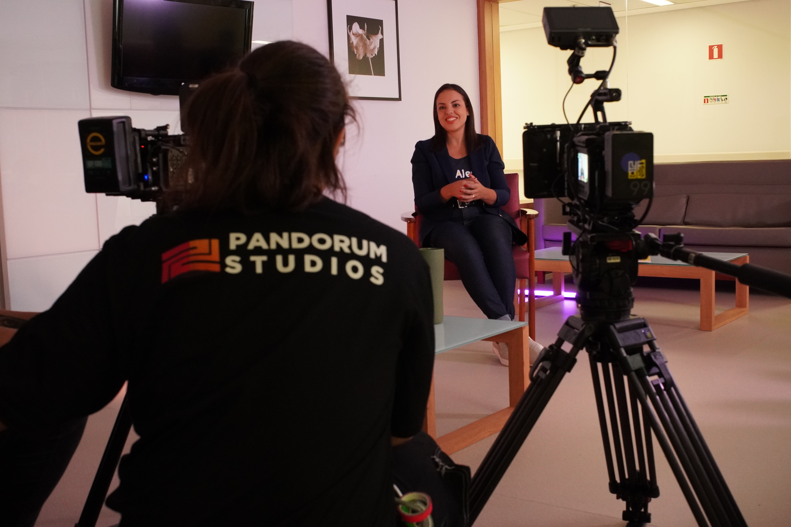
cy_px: 264
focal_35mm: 40
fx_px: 890
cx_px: 396
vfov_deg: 33.0
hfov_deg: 47.9
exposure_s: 1/50
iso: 3200
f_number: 6.3
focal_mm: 27
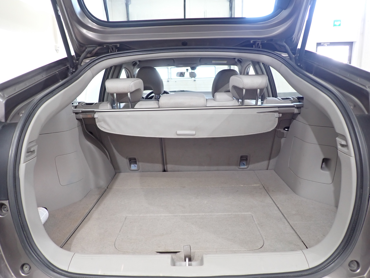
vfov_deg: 54.9
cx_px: 185
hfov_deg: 69.4
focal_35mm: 25
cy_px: 139
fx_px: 267
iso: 200
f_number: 2
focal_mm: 4.5
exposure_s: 1/30
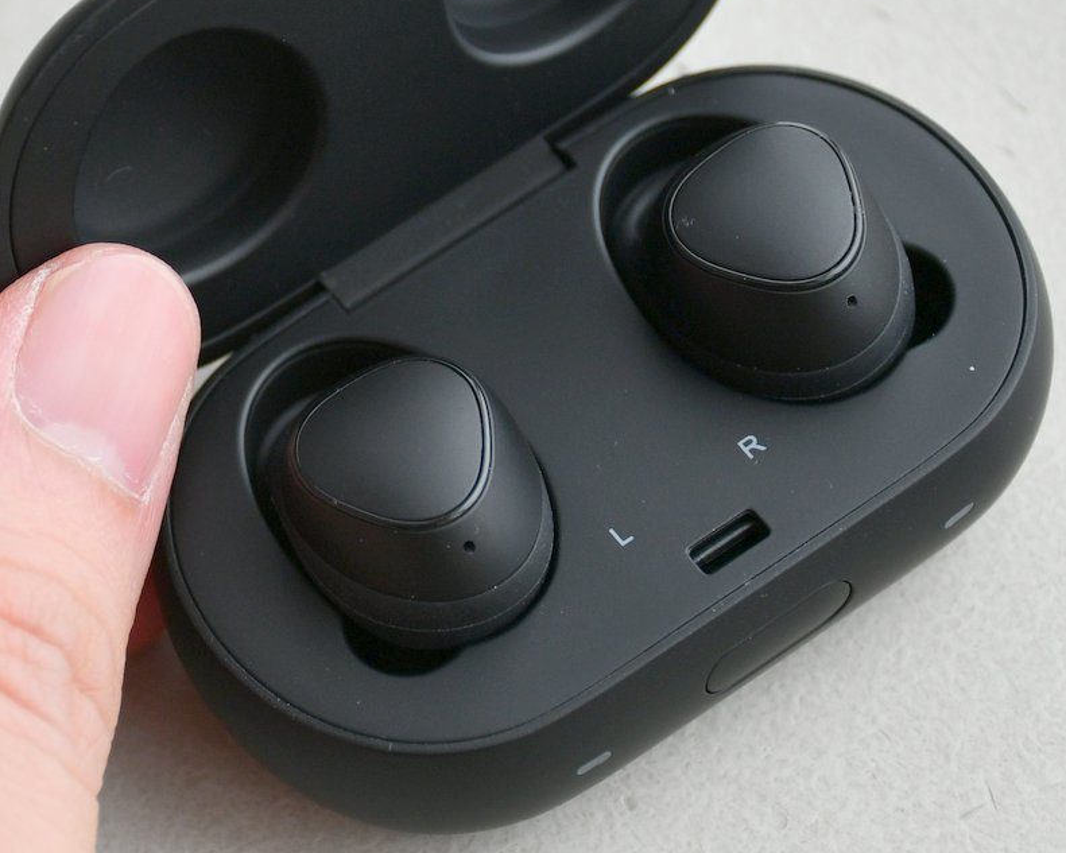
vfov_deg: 12.1
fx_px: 4007
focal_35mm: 127
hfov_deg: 15.1
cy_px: 296
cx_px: 410
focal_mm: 45
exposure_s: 1/160
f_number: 4.5
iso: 320
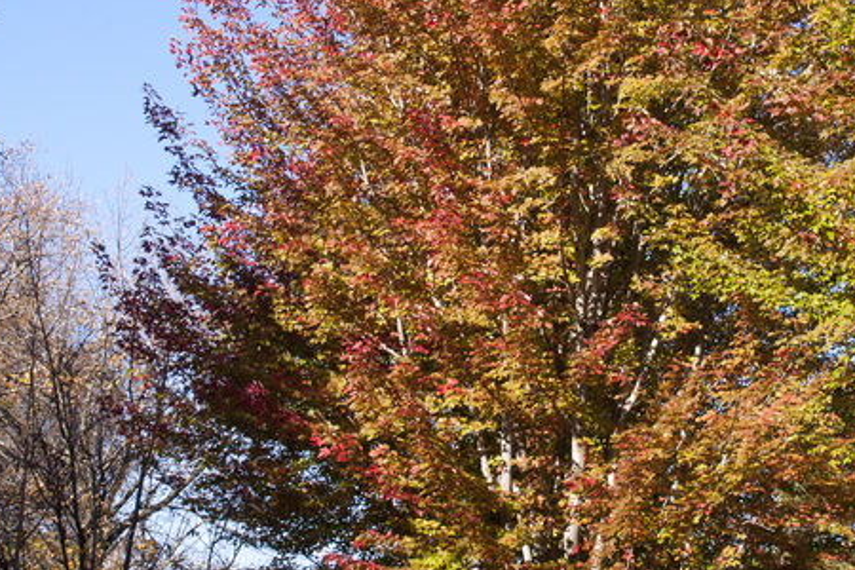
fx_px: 1330
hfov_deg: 35.6
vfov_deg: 24.1
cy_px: 207
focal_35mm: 56
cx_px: 484
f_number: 10
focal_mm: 28
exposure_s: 1/160
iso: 200
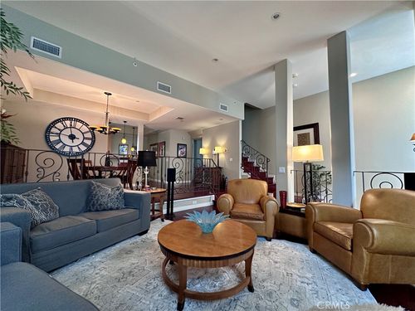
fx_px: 168
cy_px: 156
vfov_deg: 85.7
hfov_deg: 102.1
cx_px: 208
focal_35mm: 14
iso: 500
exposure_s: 1/60
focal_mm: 2.22
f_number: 2.2
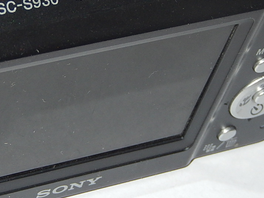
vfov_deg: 7.8
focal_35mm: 191
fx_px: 1457
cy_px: 59
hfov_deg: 10.4
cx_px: 112
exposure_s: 1/30
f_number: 10.2
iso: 200
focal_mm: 15.2
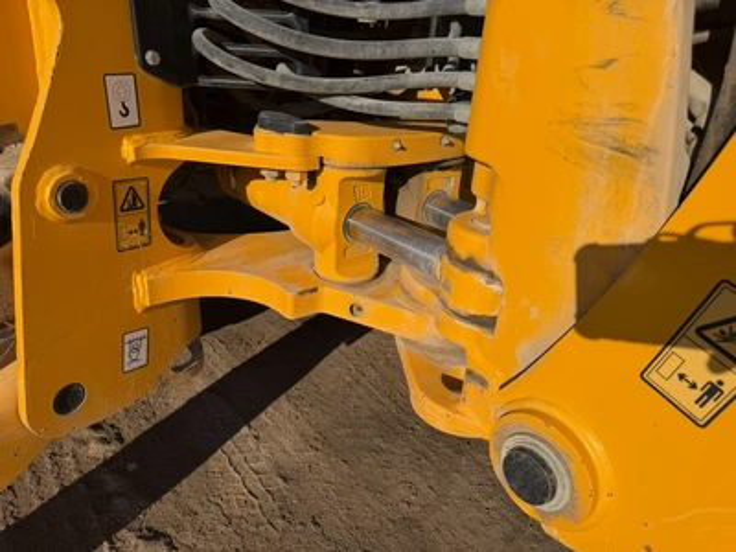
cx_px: 368
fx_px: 510
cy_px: 276
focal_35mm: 24
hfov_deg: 71.6
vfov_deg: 56.8
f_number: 1.78
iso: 80
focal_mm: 6.76
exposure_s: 1/6711
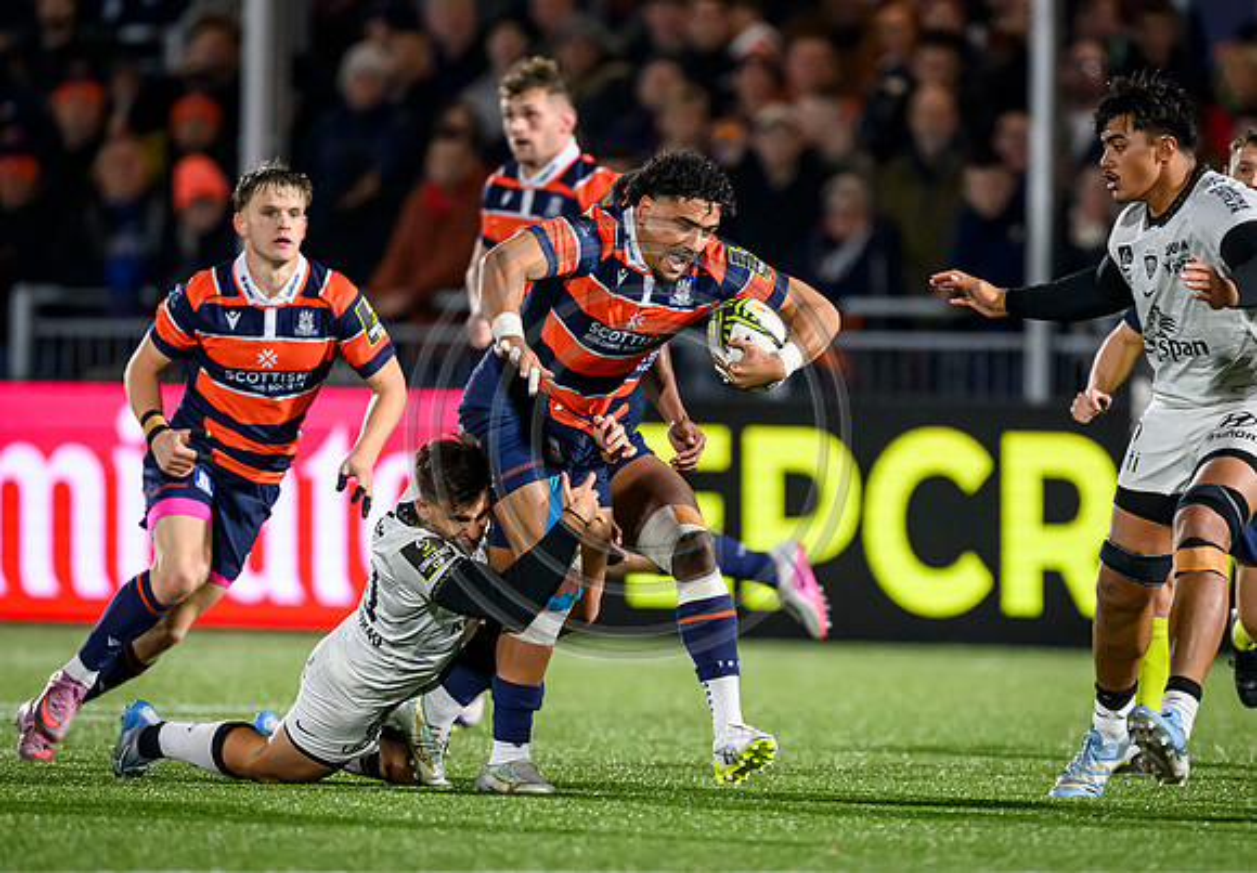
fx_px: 25380
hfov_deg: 2.8
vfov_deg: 2.0
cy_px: 480
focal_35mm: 717
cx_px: 733
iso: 5000
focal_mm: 400
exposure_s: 1/1250
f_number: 2.8
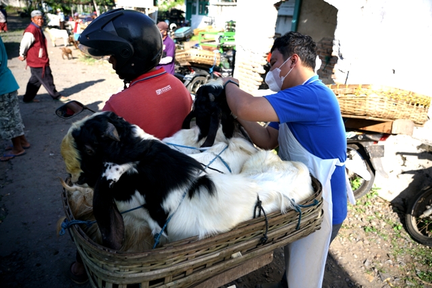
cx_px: 216
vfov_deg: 53.2
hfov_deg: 73.7
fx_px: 288
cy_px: 144
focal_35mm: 24
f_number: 4
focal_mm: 24
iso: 100
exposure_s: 1/640
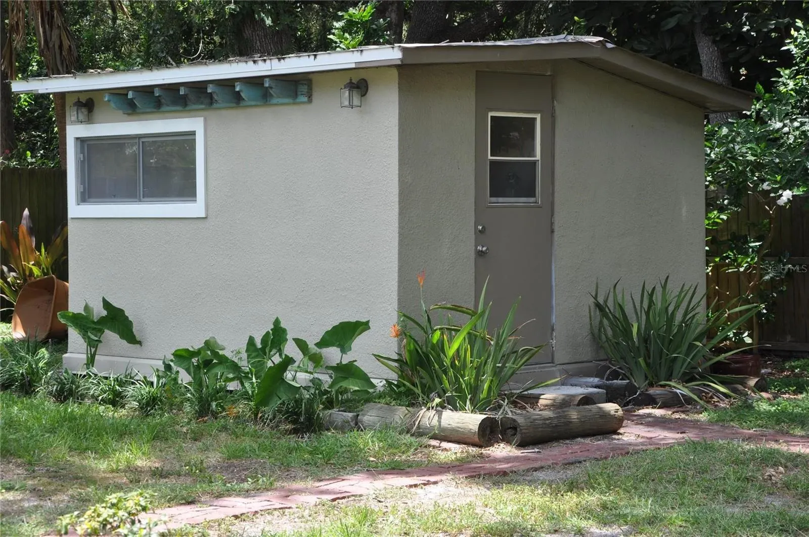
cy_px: 268
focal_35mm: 78
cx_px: 404
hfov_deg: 26.0
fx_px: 1750
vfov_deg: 17.4
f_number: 6.3
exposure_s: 1/160
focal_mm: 52
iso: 200
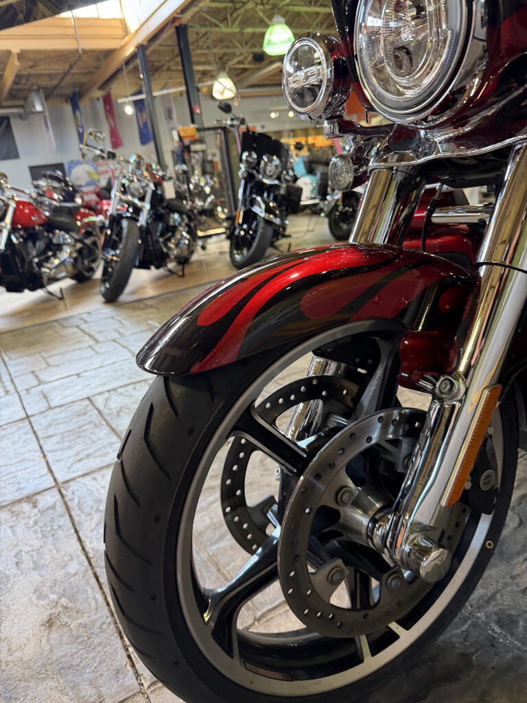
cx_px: 264
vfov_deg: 71.6
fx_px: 487
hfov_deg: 56.8
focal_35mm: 24
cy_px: 352
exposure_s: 1/60
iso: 160
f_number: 1.78
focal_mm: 6.76
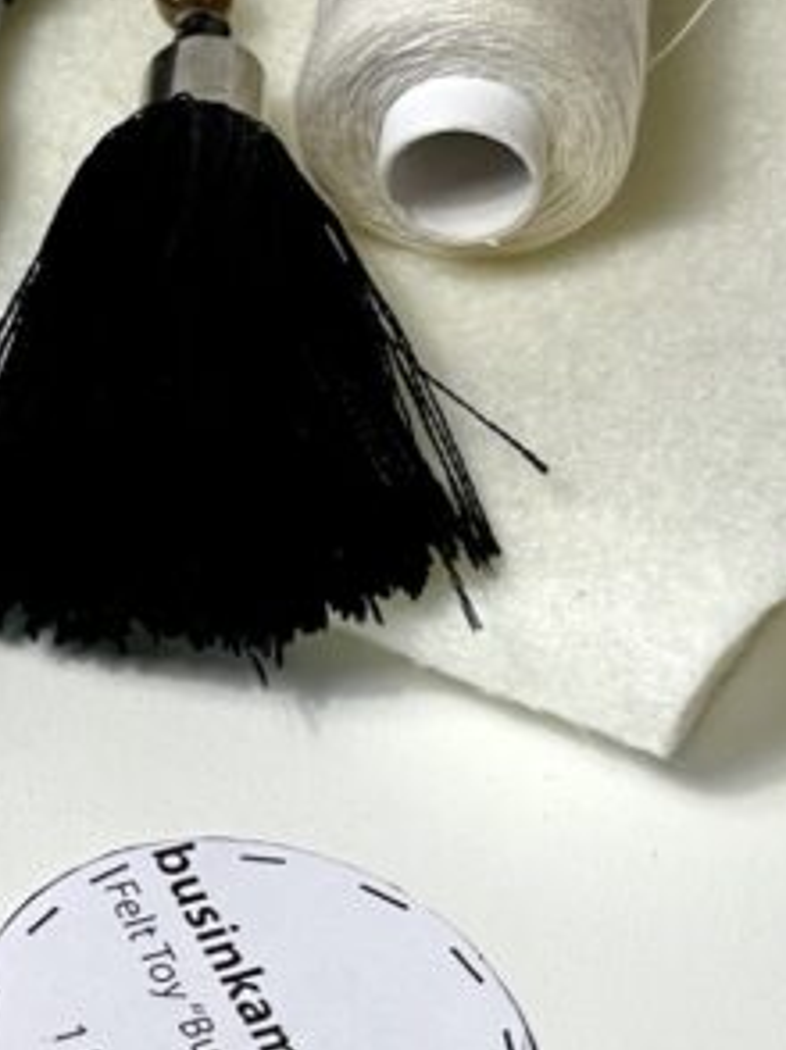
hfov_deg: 6.5
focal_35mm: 223
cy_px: 943
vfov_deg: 8.8
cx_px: -543
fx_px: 6761
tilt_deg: -50.0
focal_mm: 7.5
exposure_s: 1/100
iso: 80
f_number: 2.2
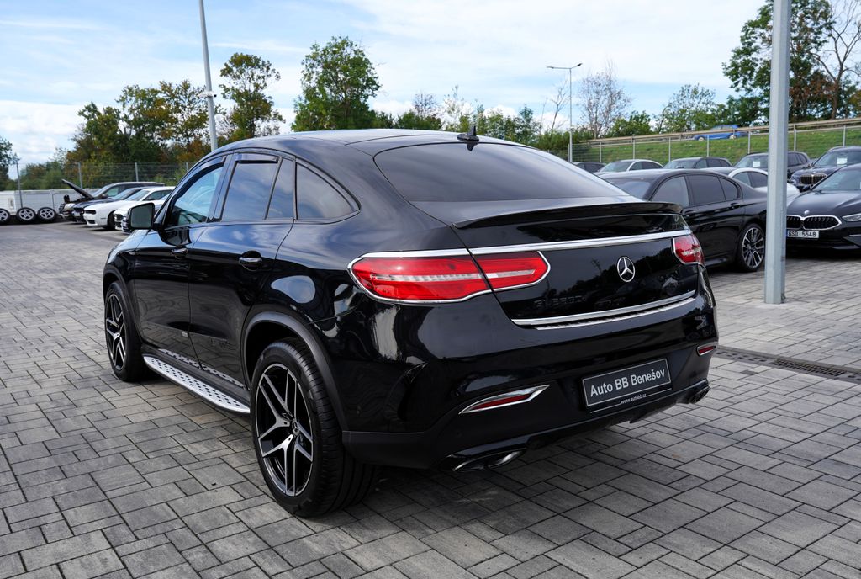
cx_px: 430
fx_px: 743
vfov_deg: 42.5
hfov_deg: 60.2
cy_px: 290
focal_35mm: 31
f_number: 7.1
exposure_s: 1/250
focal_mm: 31
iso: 100
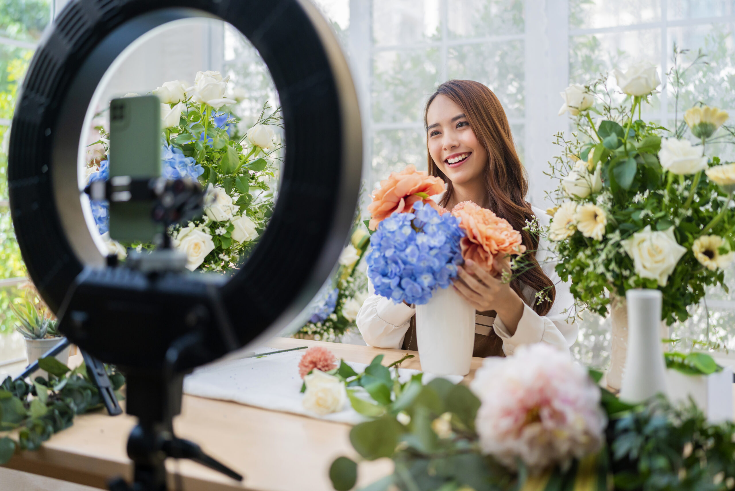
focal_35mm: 35
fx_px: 715
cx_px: 368
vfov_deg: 37.9
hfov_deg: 54.4
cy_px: 246
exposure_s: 1/1250
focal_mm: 35
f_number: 1.4
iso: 640
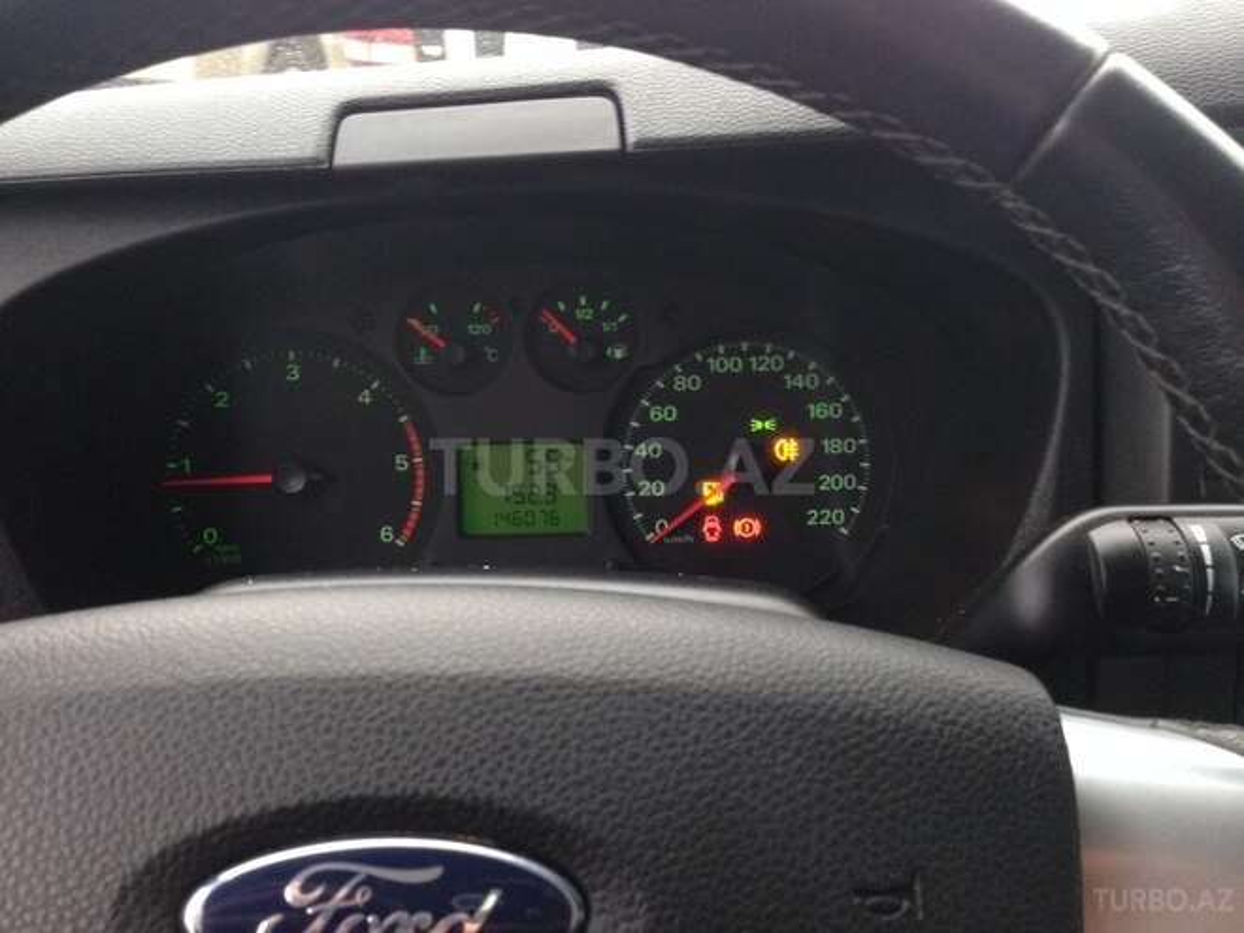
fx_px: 1186
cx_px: 622
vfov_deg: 42.9
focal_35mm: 33
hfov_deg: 55.4
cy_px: 466
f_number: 2.4
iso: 125
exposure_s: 1/20
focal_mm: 4.12
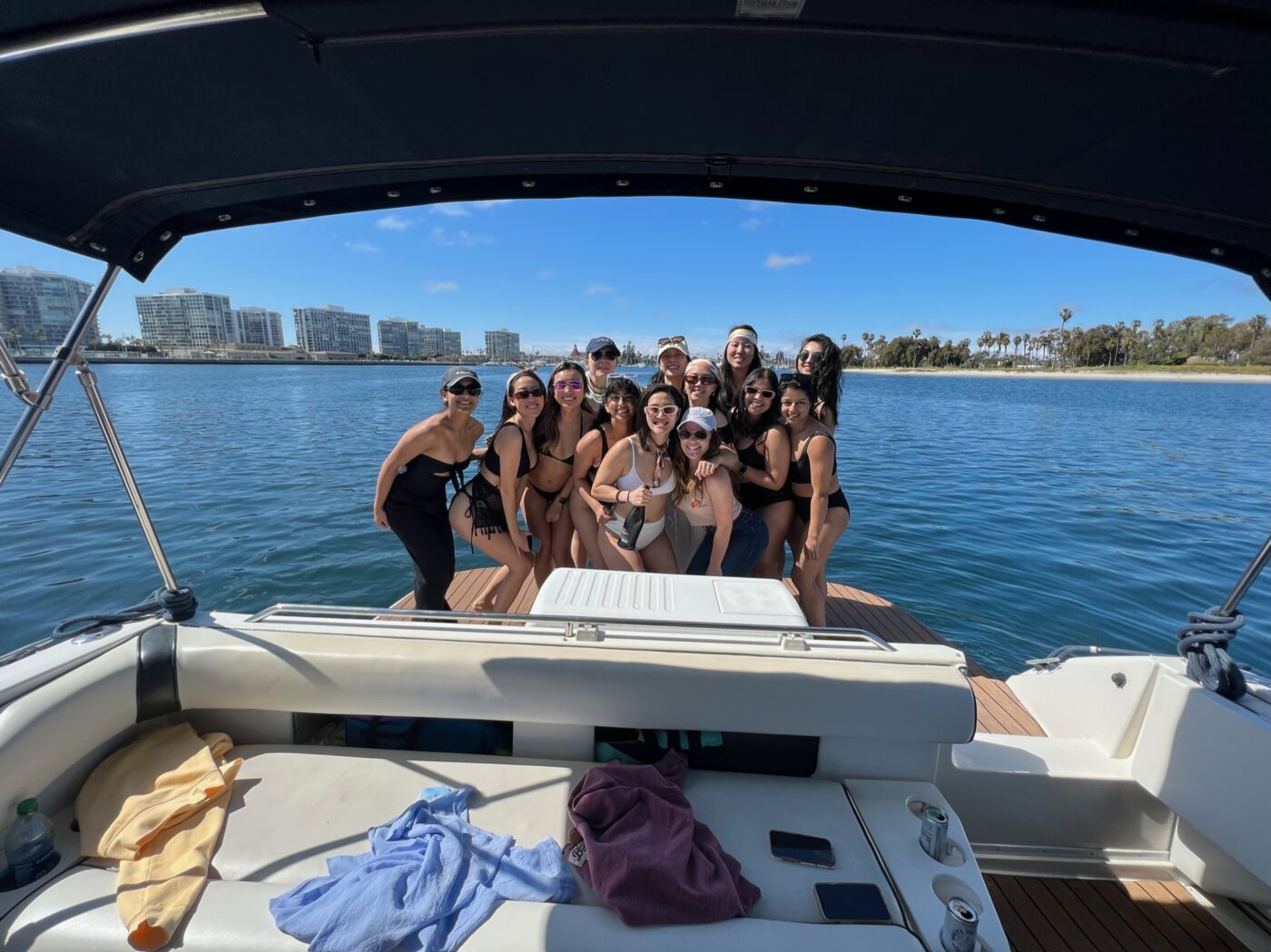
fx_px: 477
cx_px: 636
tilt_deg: -12.4
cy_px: 476
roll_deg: -0.5
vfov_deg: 89.9
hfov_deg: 106.2
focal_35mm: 13
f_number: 1.8
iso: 32
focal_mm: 1.57
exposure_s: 1/1980
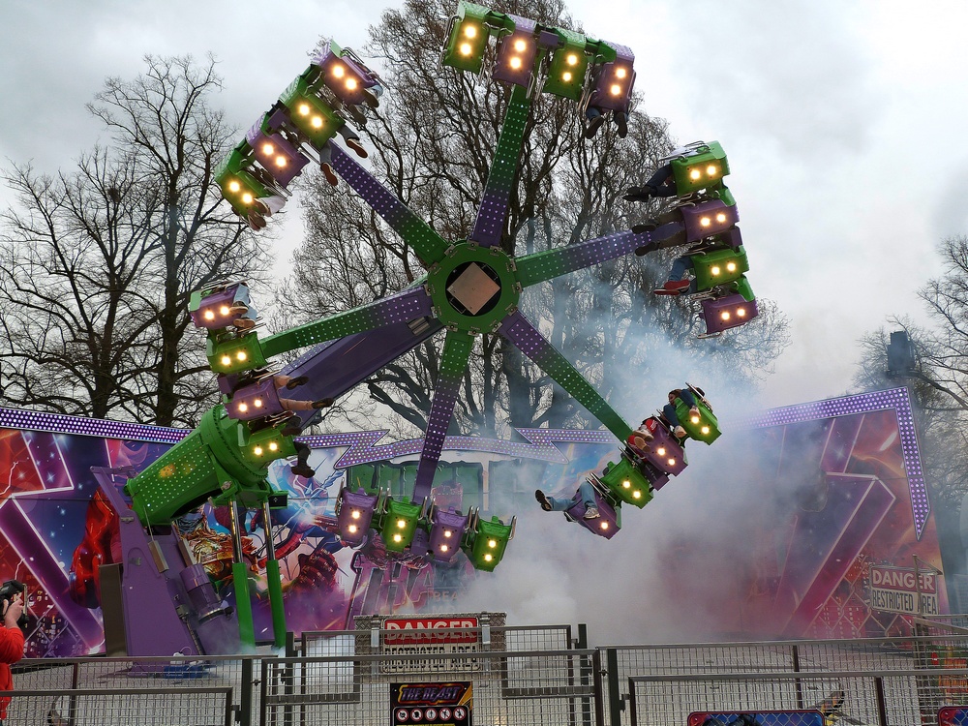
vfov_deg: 42.9
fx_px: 923
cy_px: 363
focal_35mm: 33
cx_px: 484
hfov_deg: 55.4
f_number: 4.5
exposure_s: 1/250
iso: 100
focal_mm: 5.9
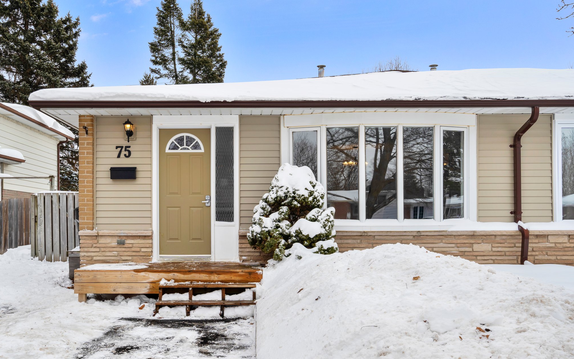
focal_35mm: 32
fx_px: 501
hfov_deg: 59.7
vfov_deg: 39.4
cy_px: 176
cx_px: 288
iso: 100
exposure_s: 1/100
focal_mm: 31
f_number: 8
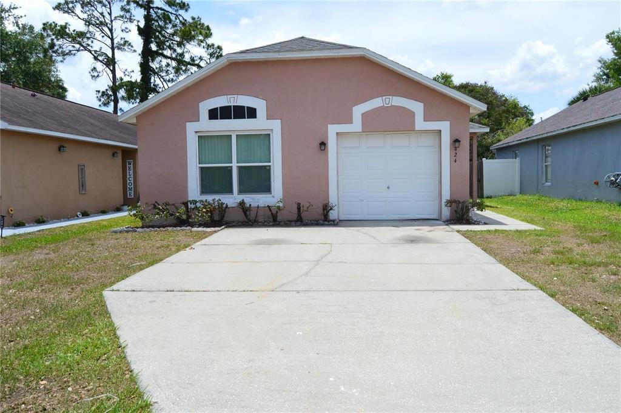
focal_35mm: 27
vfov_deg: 47.8
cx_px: 310
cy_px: 206
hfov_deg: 67.4
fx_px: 465
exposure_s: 1/500
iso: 320
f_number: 11
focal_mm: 18
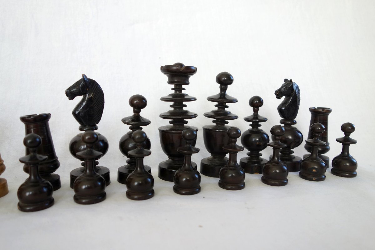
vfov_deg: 46.4
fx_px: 292
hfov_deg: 65.5
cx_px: 188
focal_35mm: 28
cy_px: 125
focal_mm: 10.4
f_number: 3.2
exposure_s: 1/100
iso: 125
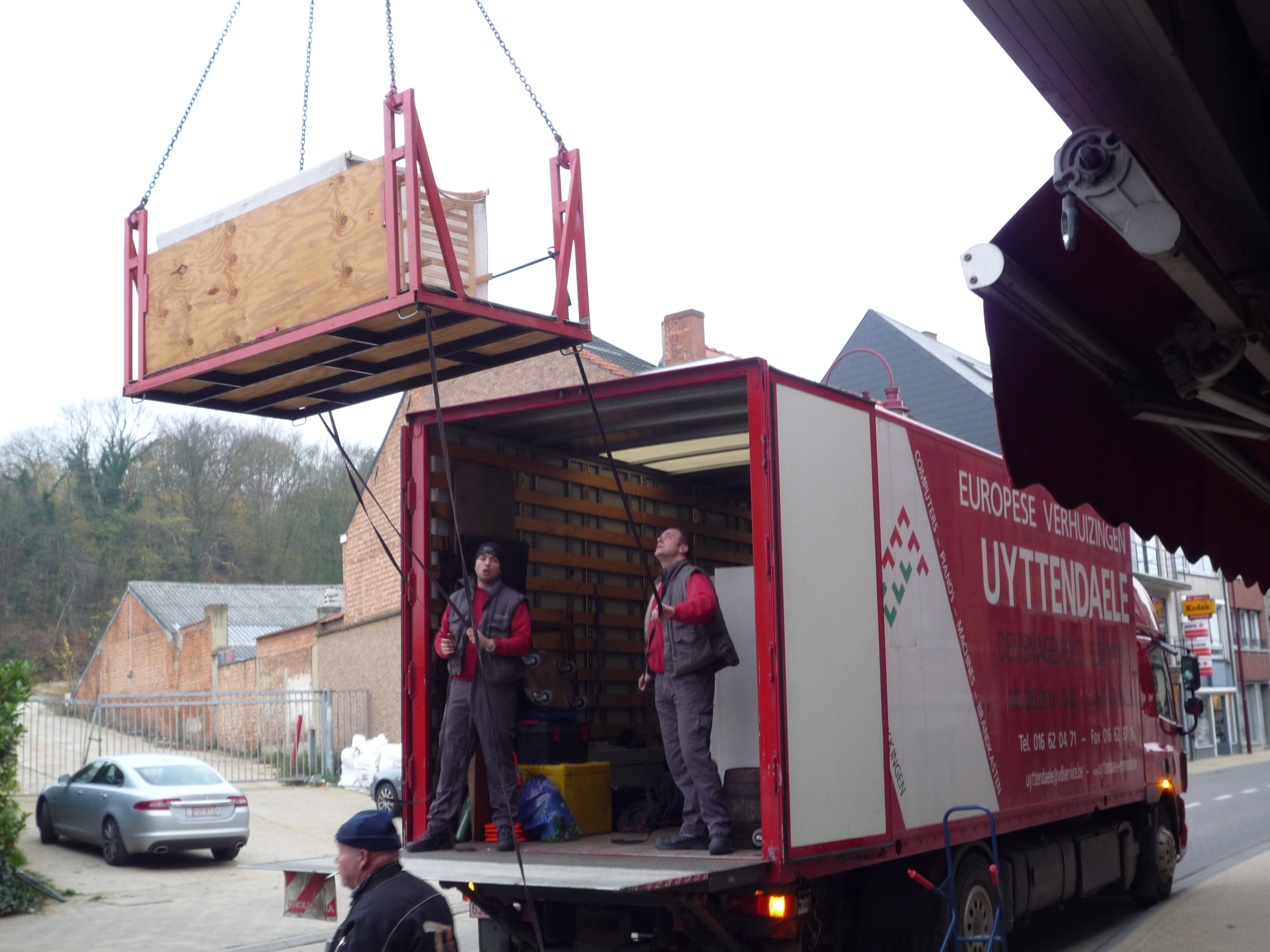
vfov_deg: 30.9
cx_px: 635
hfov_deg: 40.4
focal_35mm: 47
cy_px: 476
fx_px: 1724
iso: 100
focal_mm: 8.3
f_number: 4.3
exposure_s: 1/50
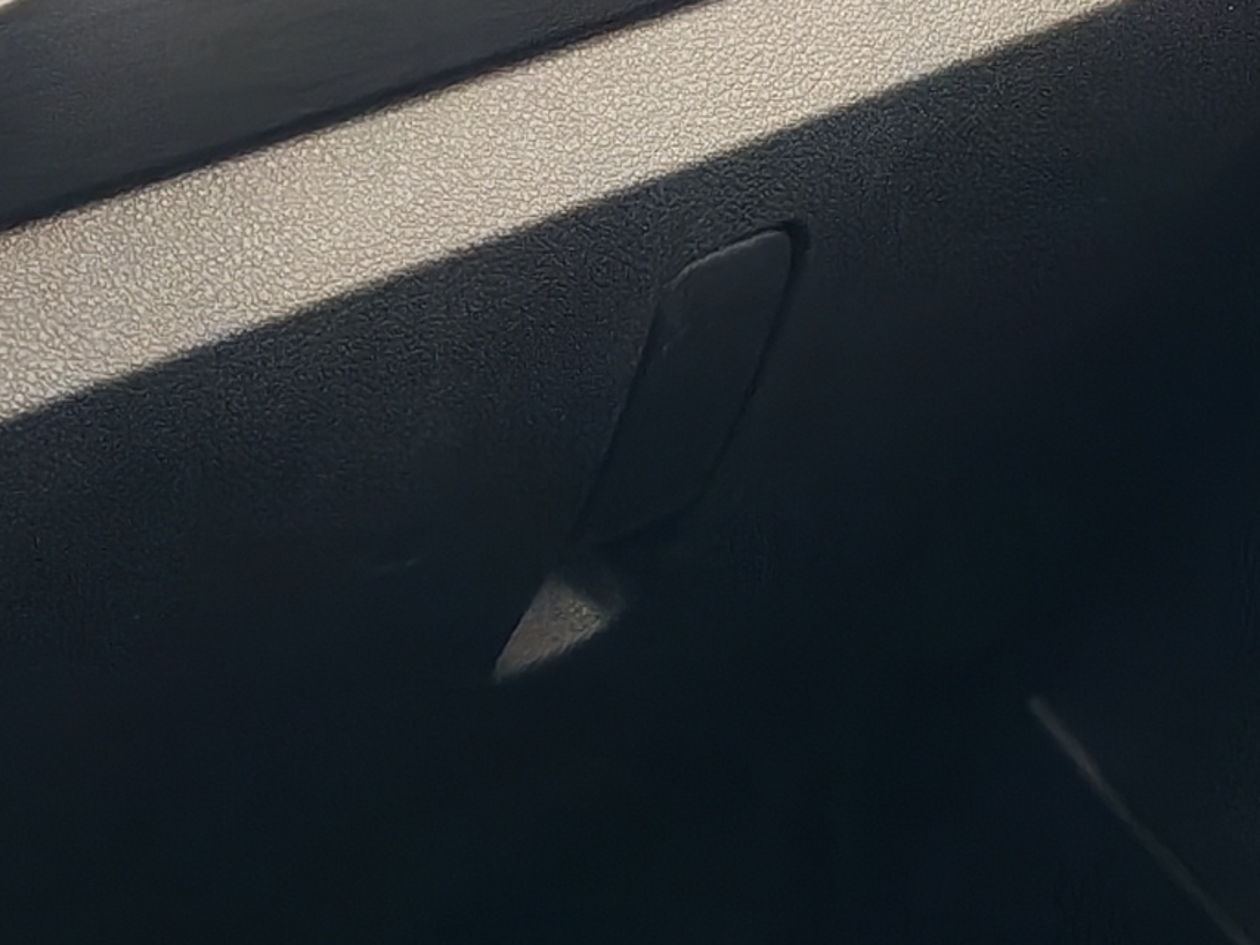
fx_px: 5242
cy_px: 1048
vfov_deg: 10.2
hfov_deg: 13.7
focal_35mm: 144
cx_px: 443
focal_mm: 6.12
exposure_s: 1/100
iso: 1119
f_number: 1.9
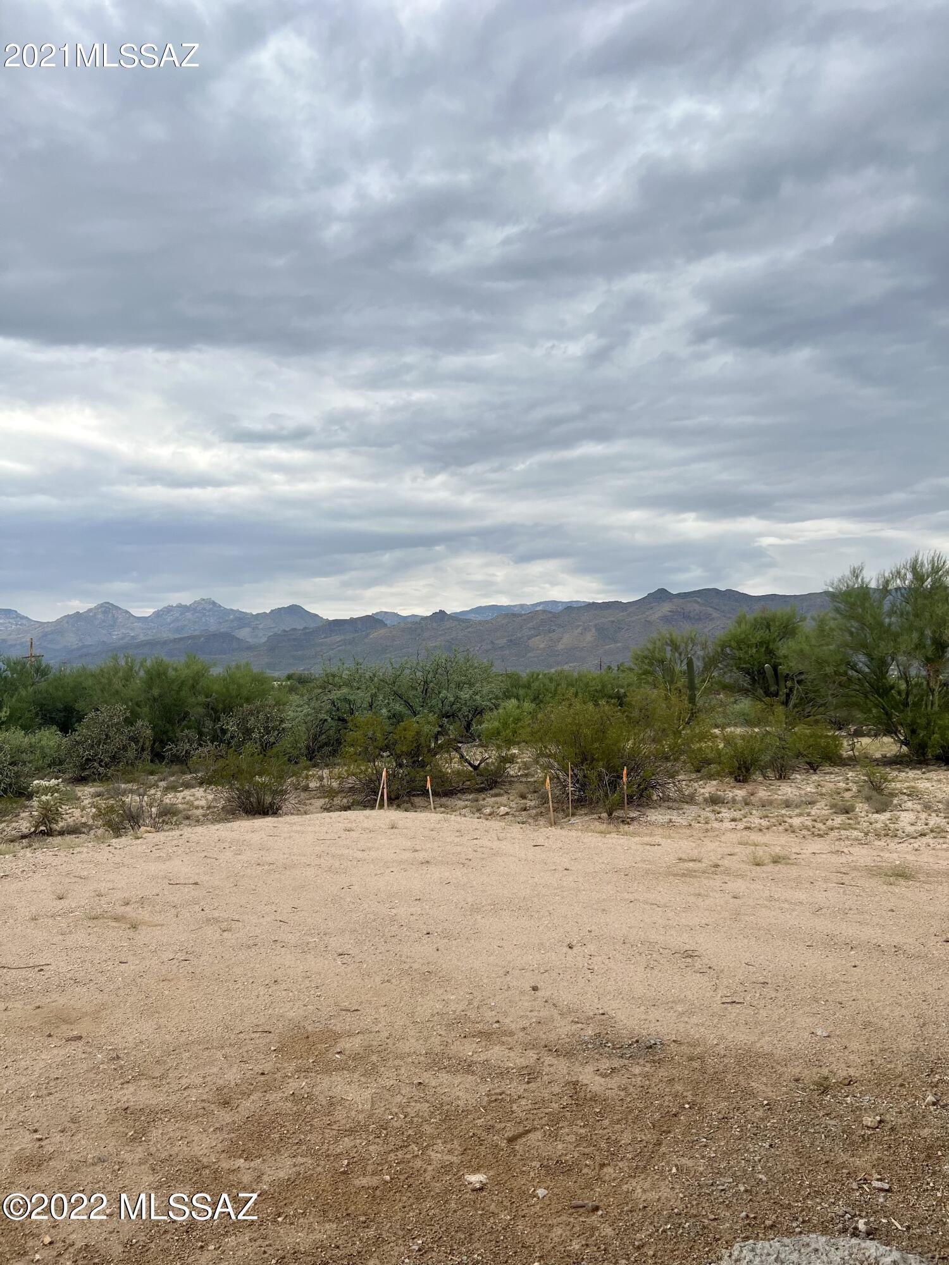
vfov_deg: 67.3
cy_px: 632
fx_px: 950
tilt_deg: +3.7
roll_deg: -0.5
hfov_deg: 53.1
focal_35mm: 26
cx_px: 474
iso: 50
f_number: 1.5
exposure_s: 1/4115
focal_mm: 5.7
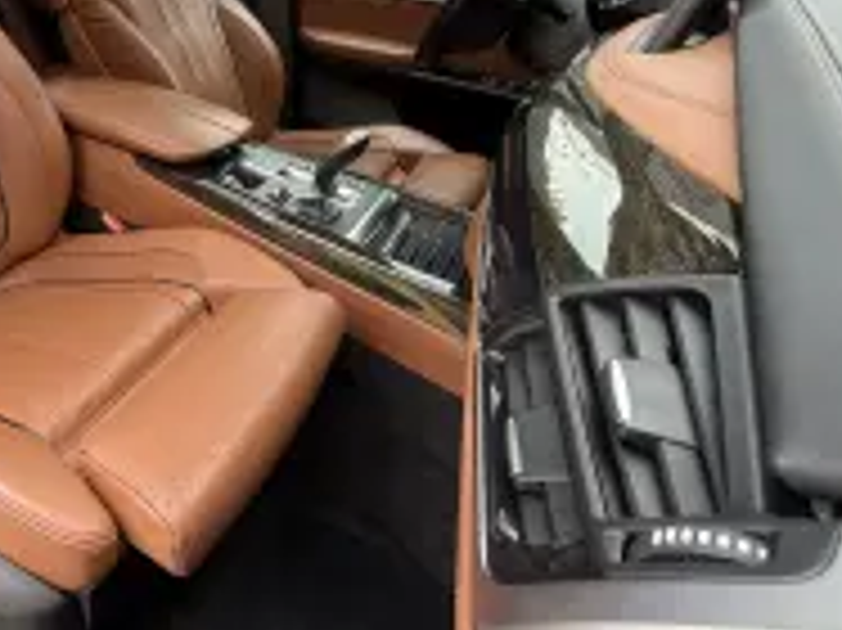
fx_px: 656
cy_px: 166
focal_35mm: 27
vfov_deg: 49.5
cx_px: 135
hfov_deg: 58.8
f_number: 2.2
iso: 40
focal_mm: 2.22
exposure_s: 1/99
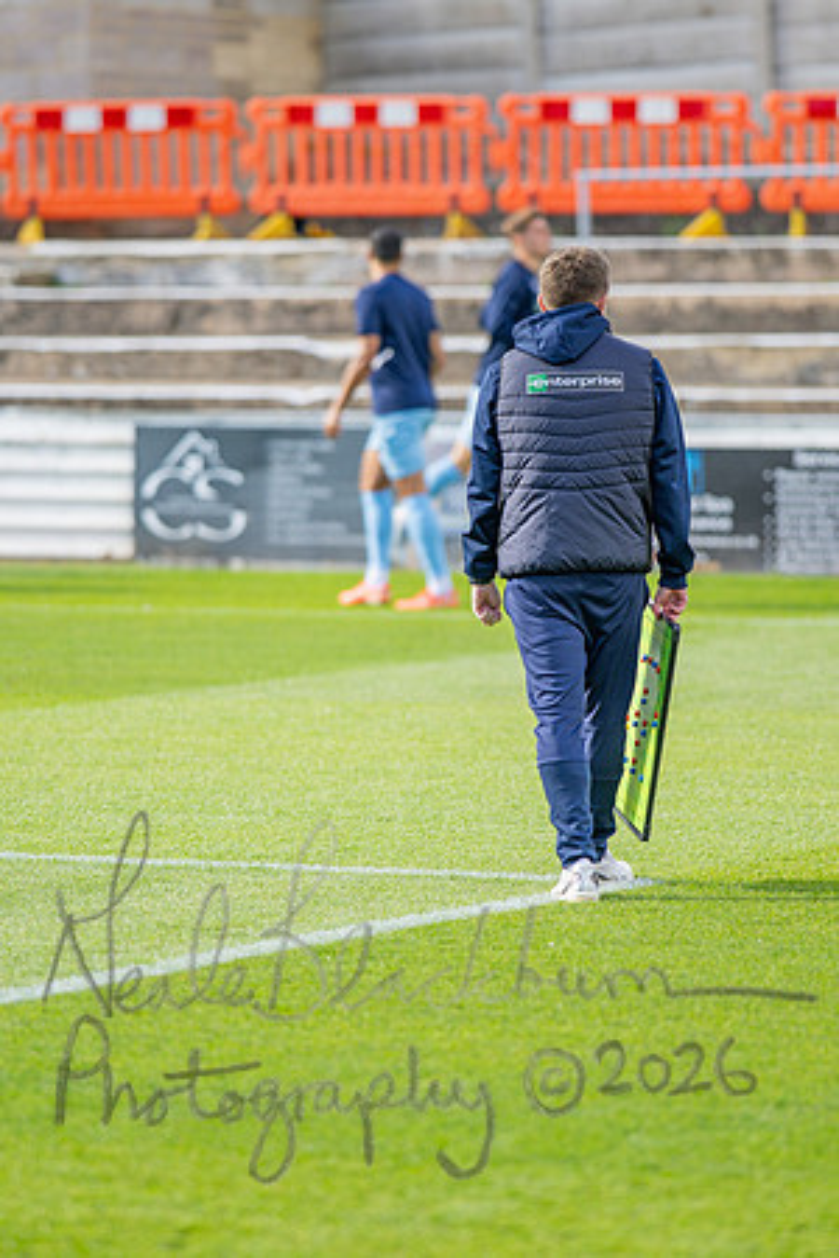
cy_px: 629
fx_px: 7061
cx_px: 420
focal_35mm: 202
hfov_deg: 6.8
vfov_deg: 10.2
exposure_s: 1/2000
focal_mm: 135
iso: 200
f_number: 1.8
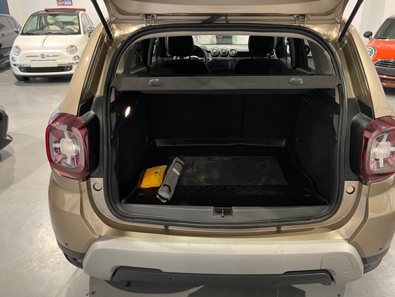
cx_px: 207
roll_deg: -0.4
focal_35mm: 28
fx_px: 320
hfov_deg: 63.4
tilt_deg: -23.3
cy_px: 142
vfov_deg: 49.8
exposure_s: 1/50
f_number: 1.6
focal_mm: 4.2
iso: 500
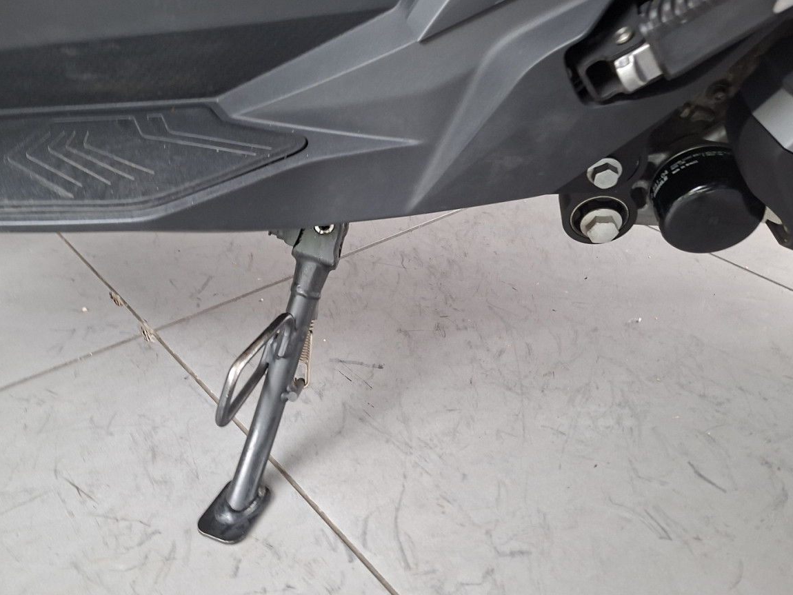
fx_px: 733
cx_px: 319
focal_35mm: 32
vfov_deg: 44.2
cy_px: 292
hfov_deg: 56.4
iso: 250
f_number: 1.8
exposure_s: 1/50
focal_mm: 5.54
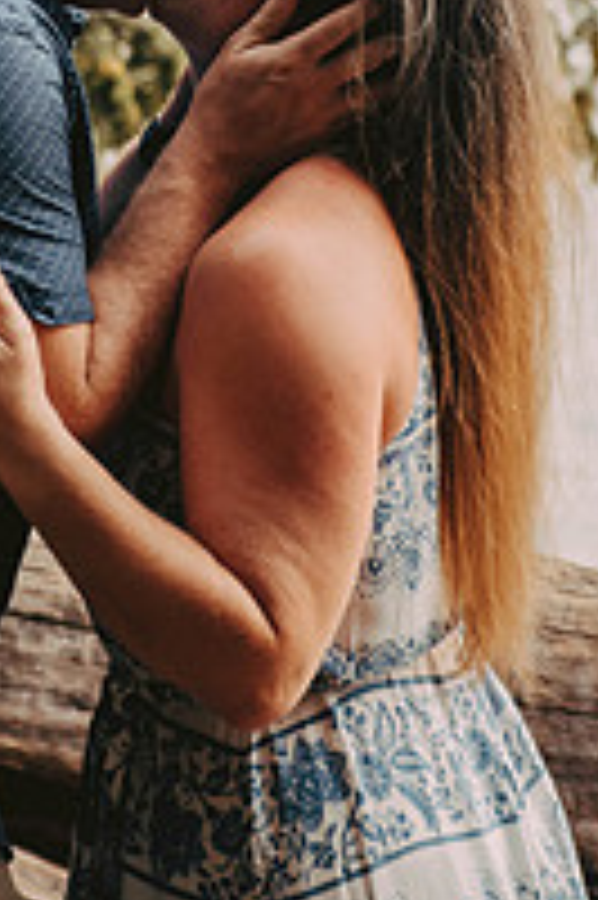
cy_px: 126
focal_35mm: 169
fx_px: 4218
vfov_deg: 12.1
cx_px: 121
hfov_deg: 8.1
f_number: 2.8
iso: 640
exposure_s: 1/250
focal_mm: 75
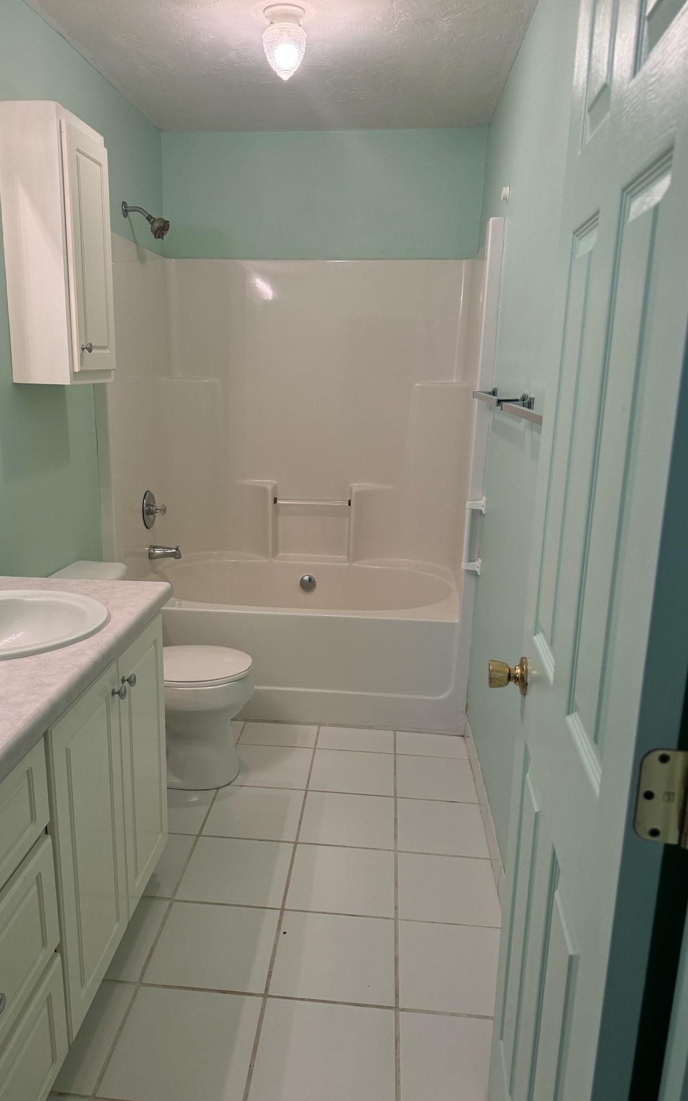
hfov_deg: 47.5
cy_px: 557
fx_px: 780
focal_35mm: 26
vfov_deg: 70.4
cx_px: 297
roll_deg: -1.1
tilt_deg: -13.7
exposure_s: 1/120
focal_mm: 6.76
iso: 200
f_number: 1.78
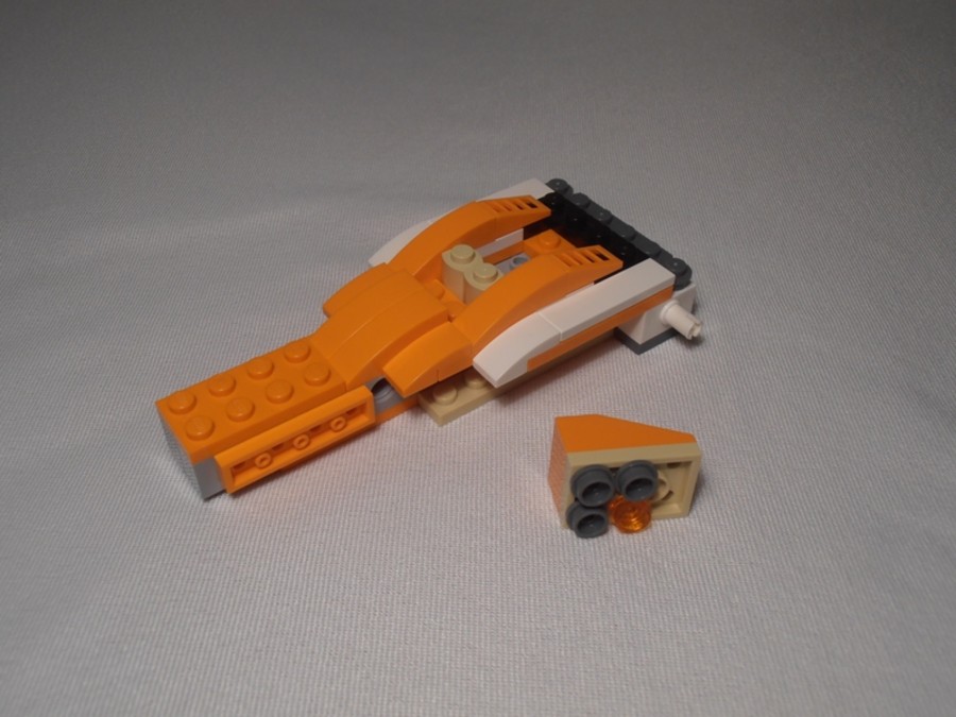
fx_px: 1022
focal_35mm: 37
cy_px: 358
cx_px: 478
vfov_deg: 38.7
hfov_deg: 50.1
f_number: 3.9
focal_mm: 6.61
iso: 80
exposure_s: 1/60
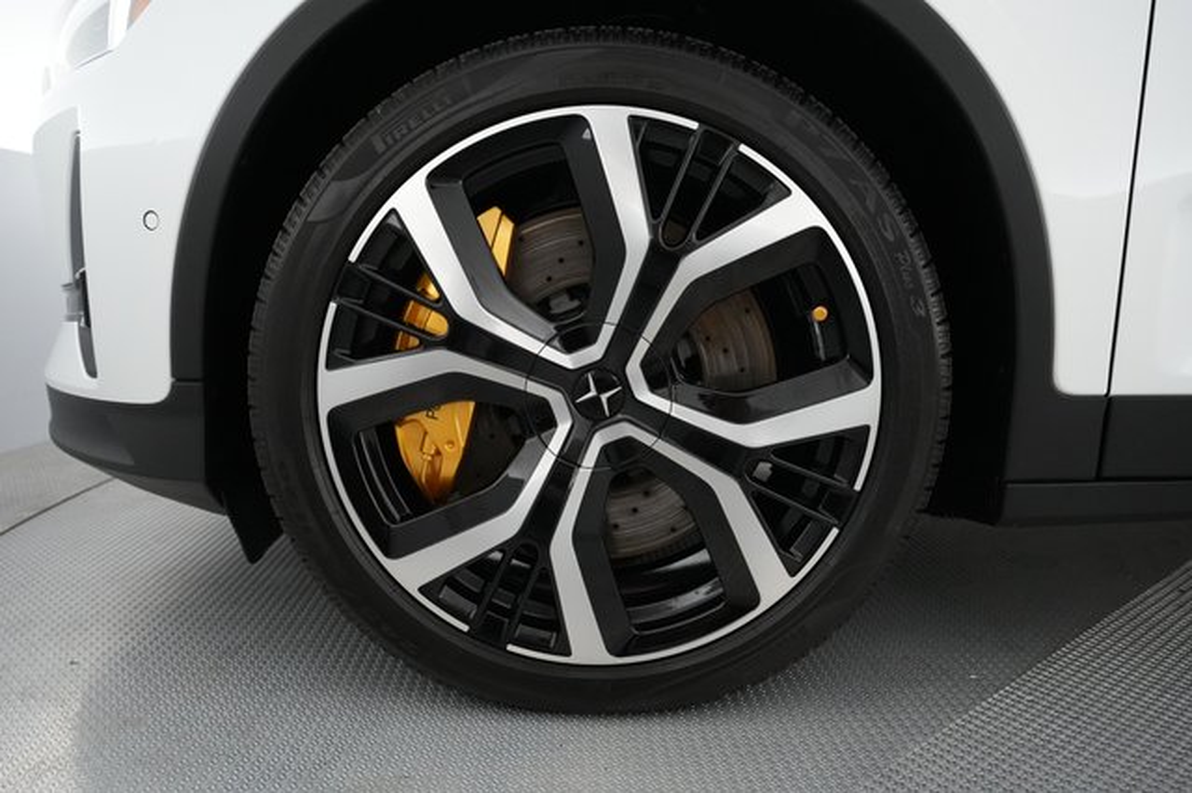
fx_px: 794
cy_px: 396
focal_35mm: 24
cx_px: 596
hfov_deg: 73.8
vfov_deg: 53.1
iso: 6400
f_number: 4.5
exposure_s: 1/200
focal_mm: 24
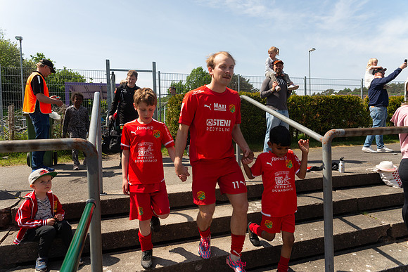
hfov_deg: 73.6
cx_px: 204
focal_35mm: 24
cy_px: 136
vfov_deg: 53.1
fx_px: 272
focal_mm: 24
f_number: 5
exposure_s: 1/1250
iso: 250
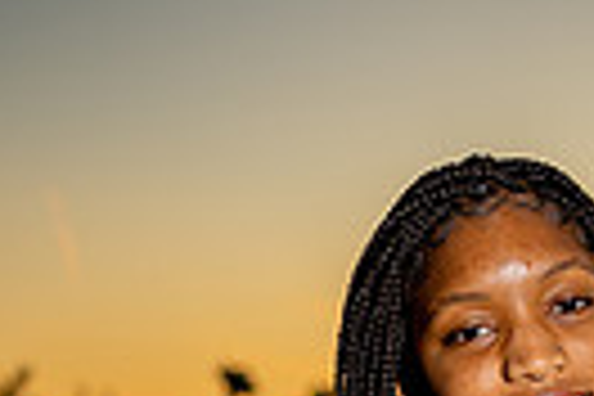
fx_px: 3102
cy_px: 972
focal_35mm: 188
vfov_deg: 6.9
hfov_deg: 10.8
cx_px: 590
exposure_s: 1/200
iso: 320
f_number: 3.5
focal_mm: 55
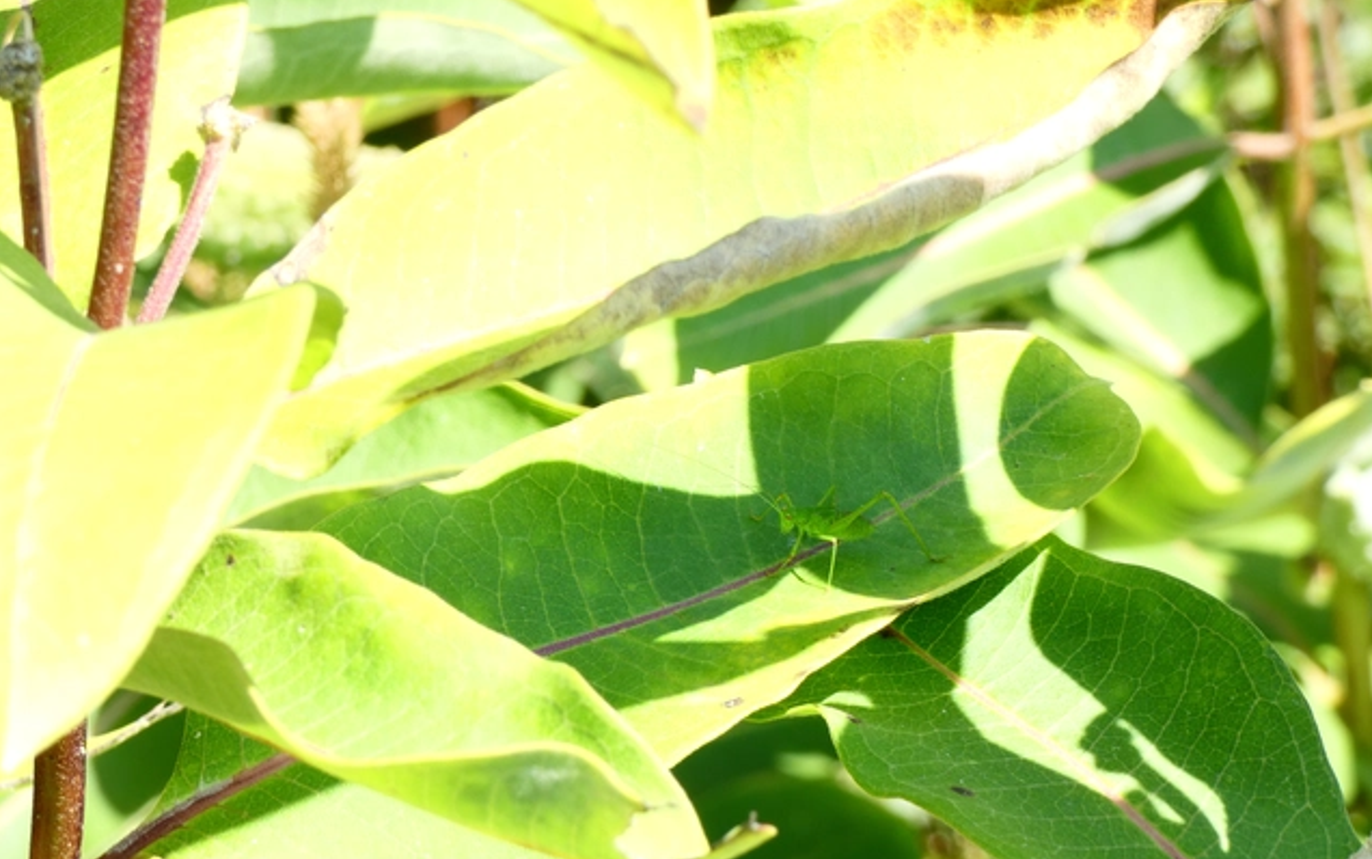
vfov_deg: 5.8
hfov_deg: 9.3
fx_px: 8416
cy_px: 404
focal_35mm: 225
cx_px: 688
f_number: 5.5
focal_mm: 37.8
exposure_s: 1/100
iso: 80
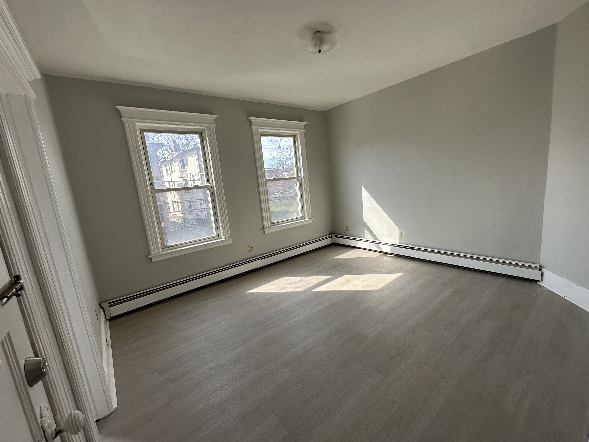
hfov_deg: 98.1
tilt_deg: -9.9
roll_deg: +5.2
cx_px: 309
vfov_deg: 81.7
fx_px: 255
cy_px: 221
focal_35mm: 15
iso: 40
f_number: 2.2
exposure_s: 1/416
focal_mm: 2.22
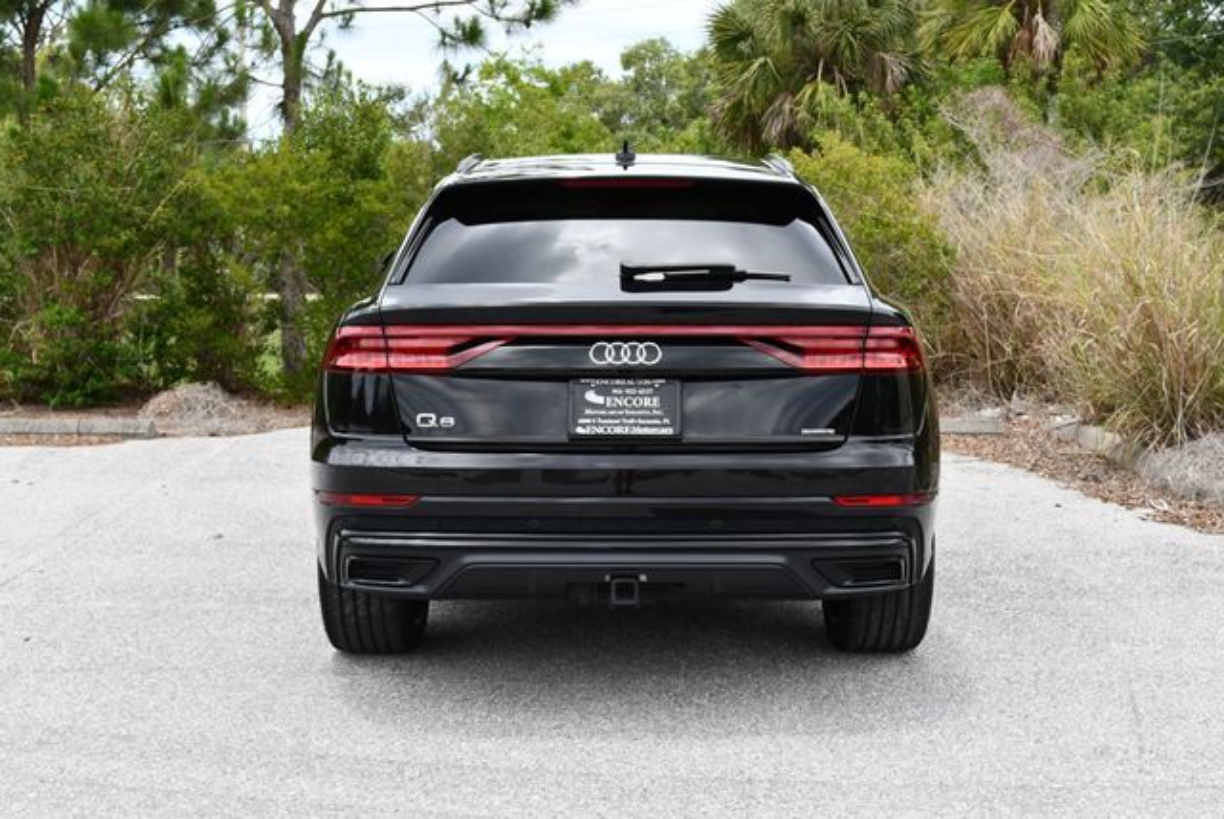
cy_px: 410
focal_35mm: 48
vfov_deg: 28.1
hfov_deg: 41.1
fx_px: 1633
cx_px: 612
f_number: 7.1
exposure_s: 1/250
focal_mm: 24
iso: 200
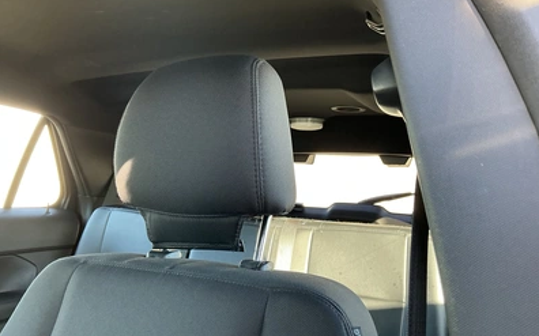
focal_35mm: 30
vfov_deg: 41.8
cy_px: 156
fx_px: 440
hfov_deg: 62.9
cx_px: 270
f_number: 1.8
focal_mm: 3
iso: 64
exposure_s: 1/92
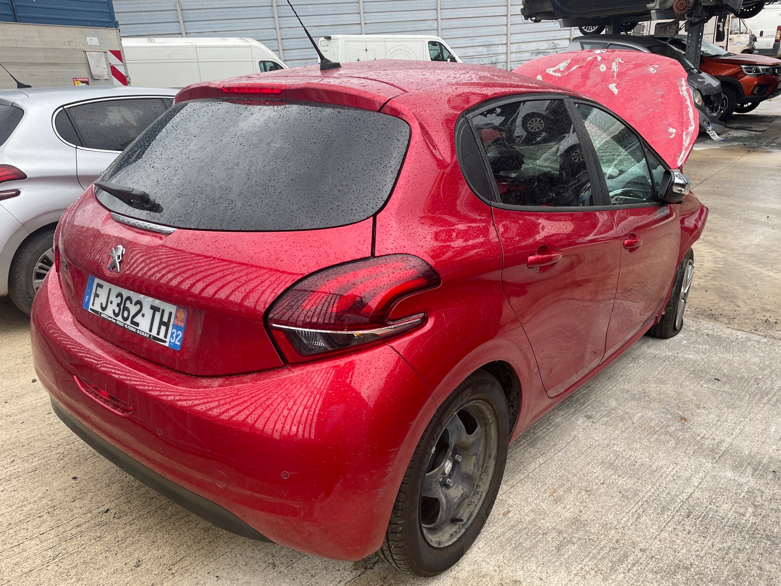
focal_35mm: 26
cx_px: 390
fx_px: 587
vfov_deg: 53.1
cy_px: 293
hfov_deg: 67.3
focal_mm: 4.2
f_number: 1.6
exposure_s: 1/254
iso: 32
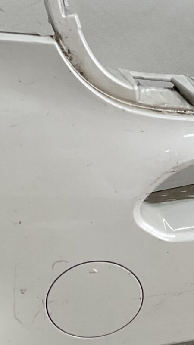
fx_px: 925
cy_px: 179
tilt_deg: -18.7
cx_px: 314
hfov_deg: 11.4
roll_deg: +2.2
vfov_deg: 21.2
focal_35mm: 101
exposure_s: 1/232
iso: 16
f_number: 1.8
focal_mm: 3
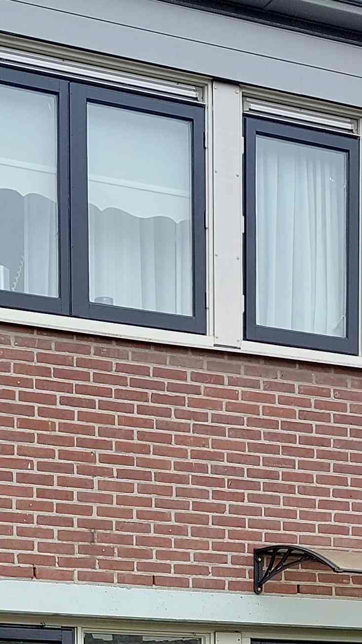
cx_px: 133
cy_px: 909
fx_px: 1655
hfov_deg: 12.5
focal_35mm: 97
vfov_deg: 19.7
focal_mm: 5.23
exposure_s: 1/148
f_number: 1.8
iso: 25
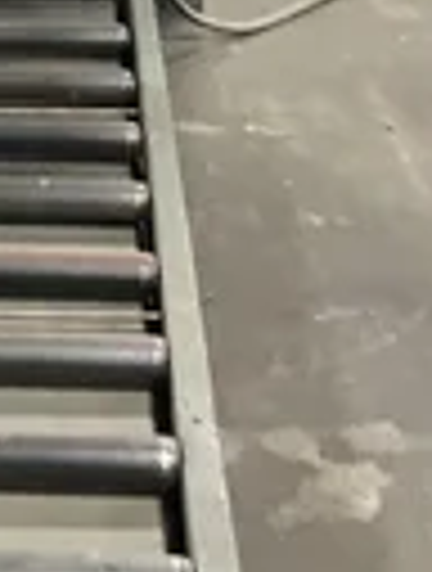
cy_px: -180
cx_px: -36
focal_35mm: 91
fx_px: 1507
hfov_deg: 15.9
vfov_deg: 19.7
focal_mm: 3
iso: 400
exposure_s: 1/30
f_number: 1.8
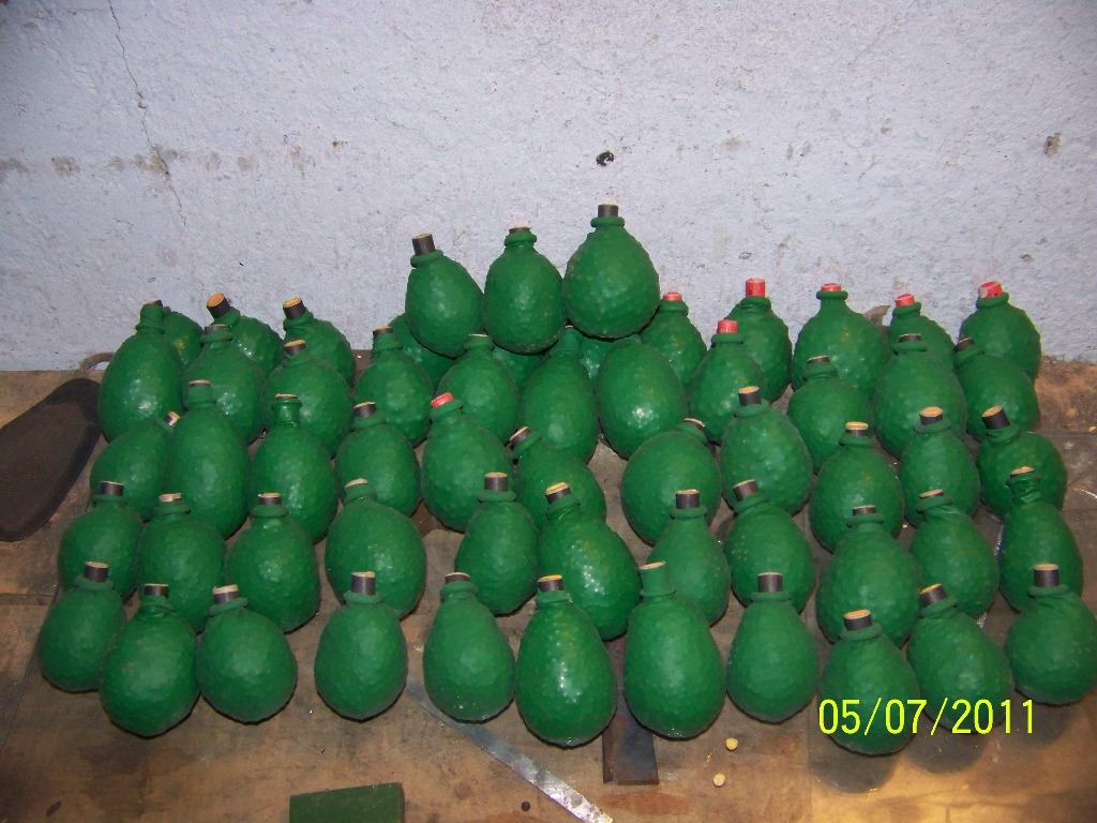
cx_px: 548
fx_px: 1141
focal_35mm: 36
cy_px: 412
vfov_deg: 39.7
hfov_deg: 51.4
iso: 200
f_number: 2.8
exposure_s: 1/30
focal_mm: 5.85
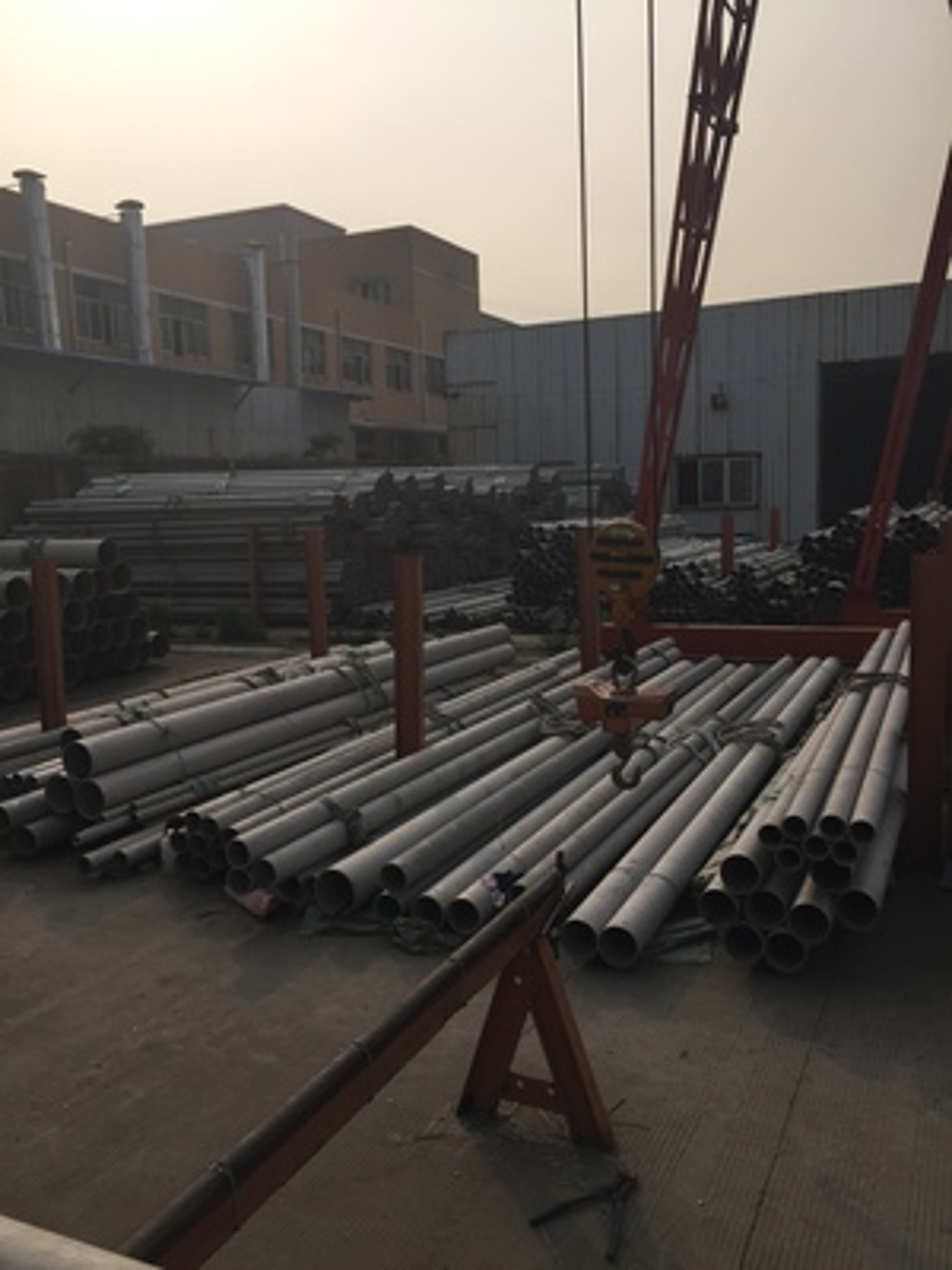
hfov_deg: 48.2
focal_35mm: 29
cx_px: 476
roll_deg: +2.7
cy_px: 635
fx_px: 1063
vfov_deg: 61.7
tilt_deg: -6.1
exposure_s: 1/3300
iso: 32
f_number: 2.2
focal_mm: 4.15
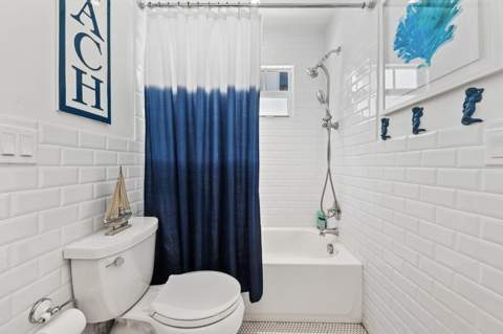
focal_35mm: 14
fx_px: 195
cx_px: 252
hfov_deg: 104.3
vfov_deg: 81.1
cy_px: 167
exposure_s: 1/13
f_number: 8
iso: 100
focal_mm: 14
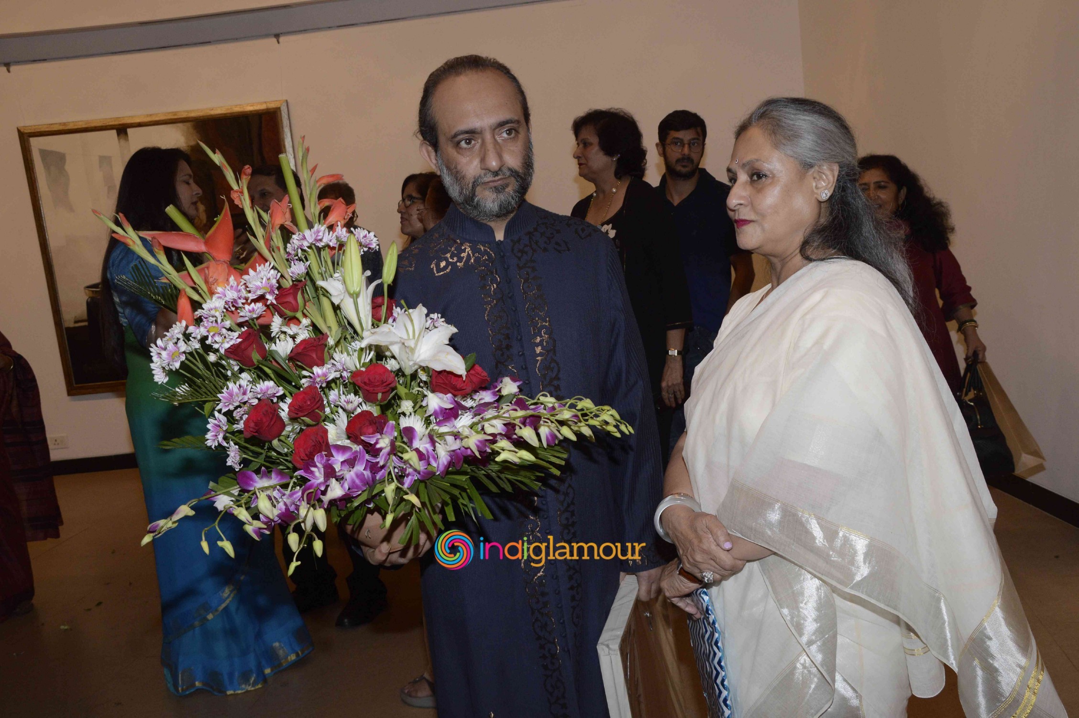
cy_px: 359
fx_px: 1123
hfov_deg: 51.3
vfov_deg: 35.4
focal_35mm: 38
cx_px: 540
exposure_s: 1/200
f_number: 8
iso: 800
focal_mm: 25
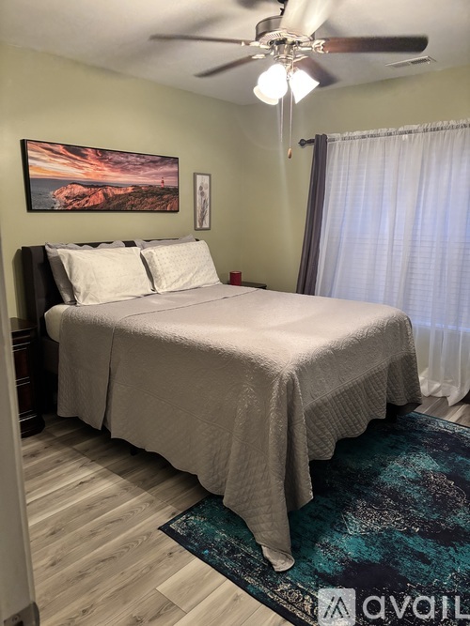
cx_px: 235
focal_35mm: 26
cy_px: 313
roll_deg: -0.8
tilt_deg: -11.4
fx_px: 471
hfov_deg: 53.0
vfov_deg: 67.3
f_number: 1.6
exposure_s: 1/40
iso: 640
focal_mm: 5.96
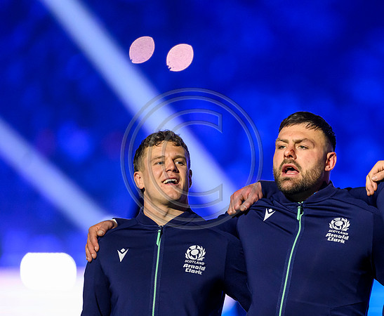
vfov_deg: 2.4
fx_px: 7436
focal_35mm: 647
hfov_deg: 3.0
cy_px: 223
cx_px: 335
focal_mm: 400
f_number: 2.8
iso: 4000
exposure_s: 1/640
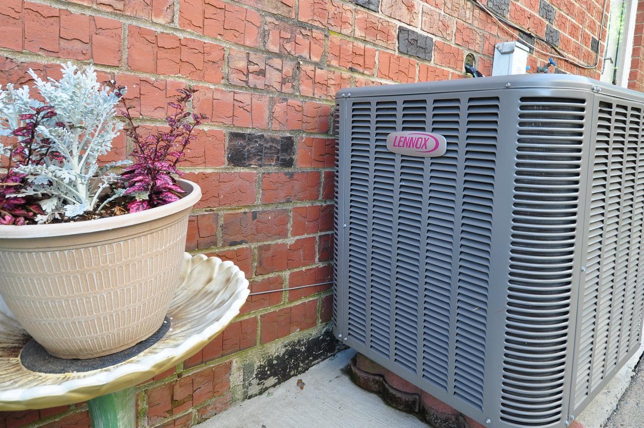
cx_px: 389
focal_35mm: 23
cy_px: 179
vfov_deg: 54.7
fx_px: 411
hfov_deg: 75.3
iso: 280
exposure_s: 1/30
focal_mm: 10
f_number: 8
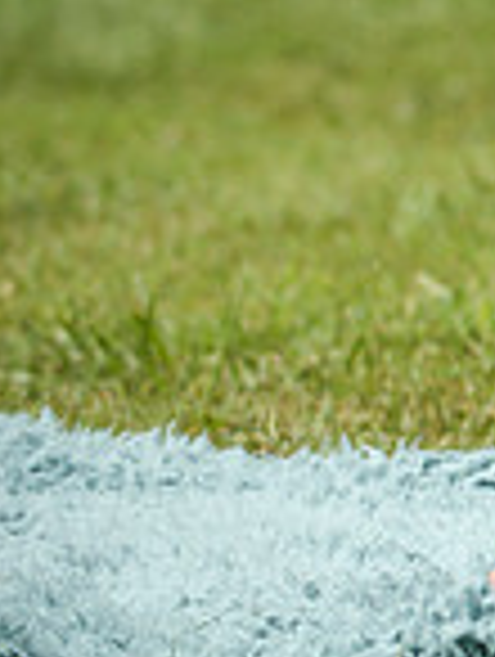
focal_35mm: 458
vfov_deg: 4.3
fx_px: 8707
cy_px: -106
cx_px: 1296
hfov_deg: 3.2
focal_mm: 120
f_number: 4.5
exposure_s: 1/2000
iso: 400
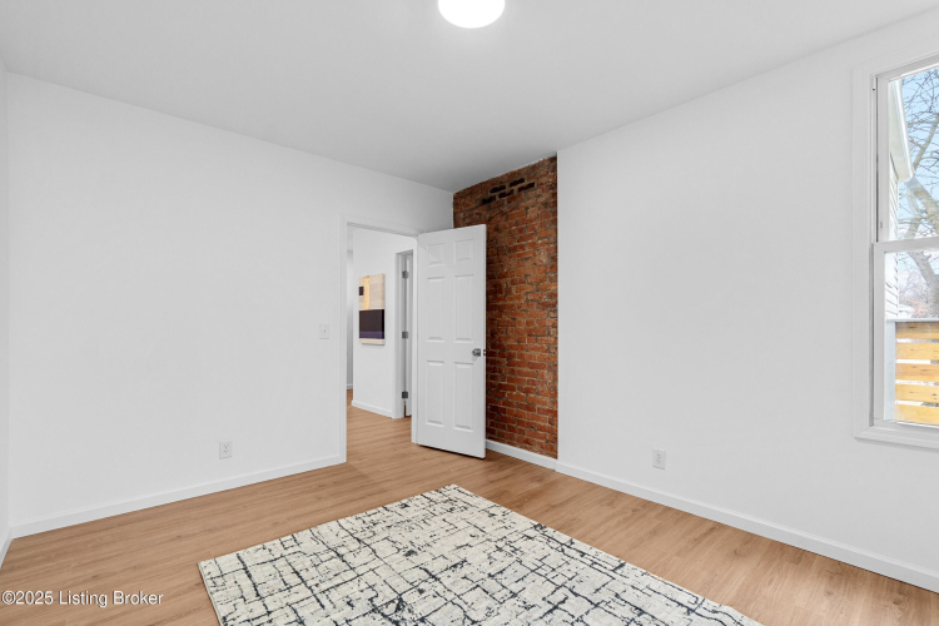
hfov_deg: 100.4
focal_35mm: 15
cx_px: 470
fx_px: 391
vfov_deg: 77.3
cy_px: 313
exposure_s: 1/13
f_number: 8
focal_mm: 10
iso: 400
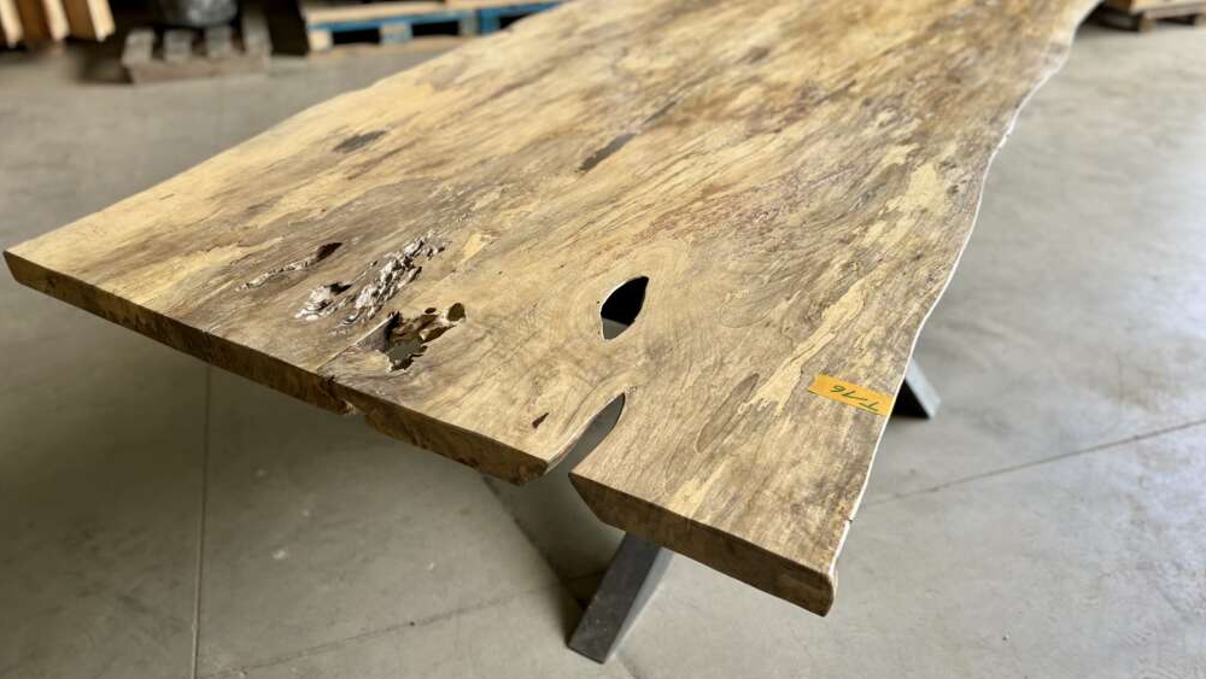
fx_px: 928
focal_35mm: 29
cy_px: 289
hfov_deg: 66.1
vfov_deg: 40.1
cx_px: 597
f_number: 1.6
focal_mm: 5.1
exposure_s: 1/121
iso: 64
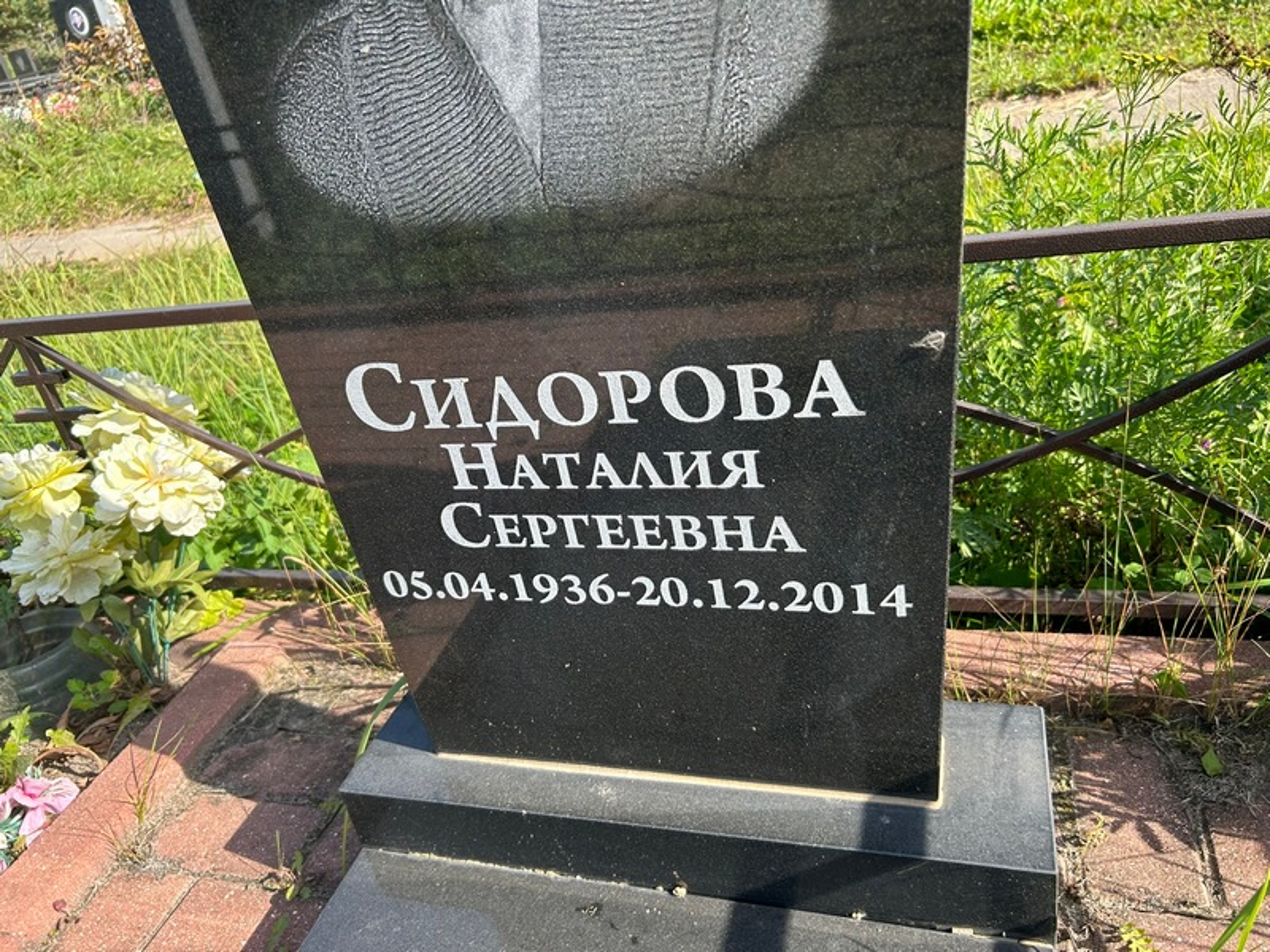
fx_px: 954
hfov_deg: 67.3
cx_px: 635
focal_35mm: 26
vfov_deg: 53.1
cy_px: 476
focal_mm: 5.7
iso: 50
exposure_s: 1/1068
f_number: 1.5
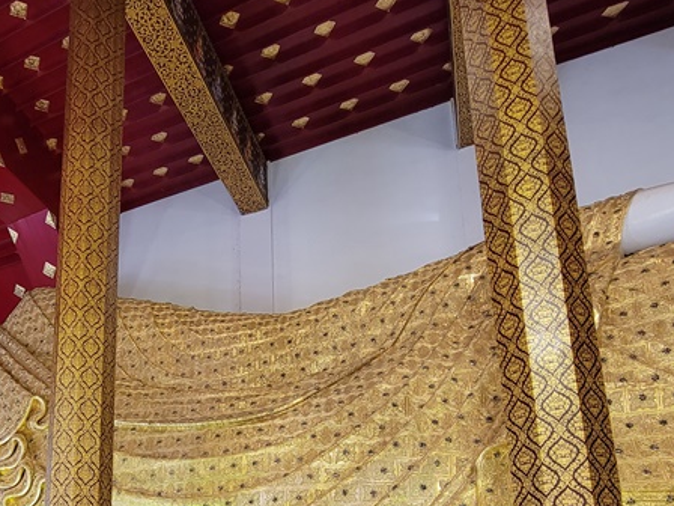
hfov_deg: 58.4
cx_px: 167
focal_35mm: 29
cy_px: 497
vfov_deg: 42.2
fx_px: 565
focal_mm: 2.2
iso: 200
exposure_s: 1/50
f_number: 2.2
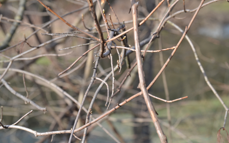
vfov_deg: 7.6
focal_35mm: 172
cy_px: 68
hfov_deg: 12.2
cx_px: 114
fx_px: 1073
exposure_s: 1/250
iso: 400
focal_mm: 112
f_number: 8
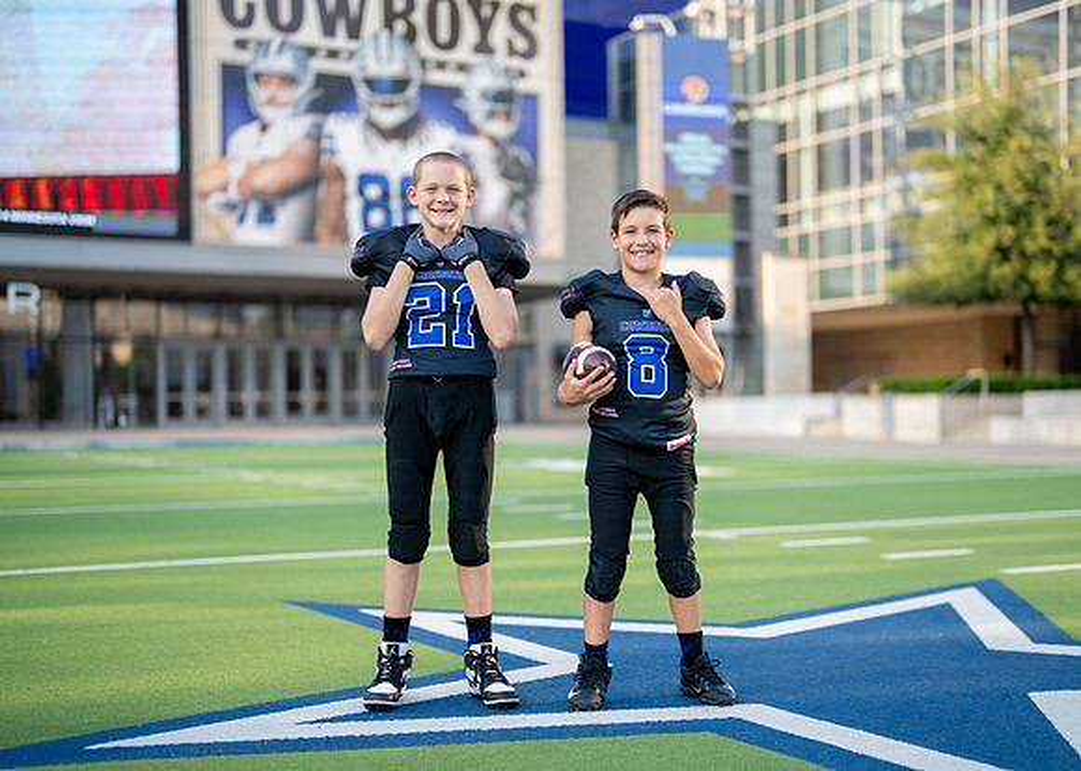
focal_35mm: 55
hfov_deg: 35.5
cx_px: 602
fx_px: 1689
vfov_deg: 25.7
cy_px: 403
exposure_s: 1/2000
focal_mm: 50
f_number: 1.2
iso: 100
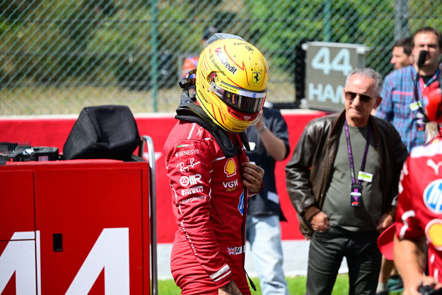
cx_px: 221
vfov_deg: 14.3
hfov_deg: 21.2
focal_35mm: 96
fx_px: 1179
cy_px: 148
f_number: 2.8
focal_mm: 96
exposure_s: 1/1000
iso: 80
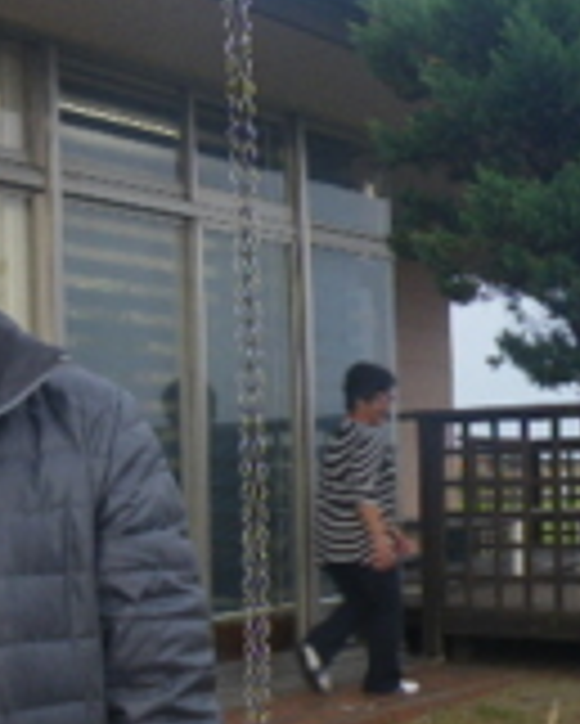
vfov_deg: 27.8
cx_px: -81
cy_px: 454
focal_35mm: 68
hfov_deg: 21.2
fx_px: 1458
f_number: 3.5
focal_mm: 5
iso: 64
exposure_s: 1/50
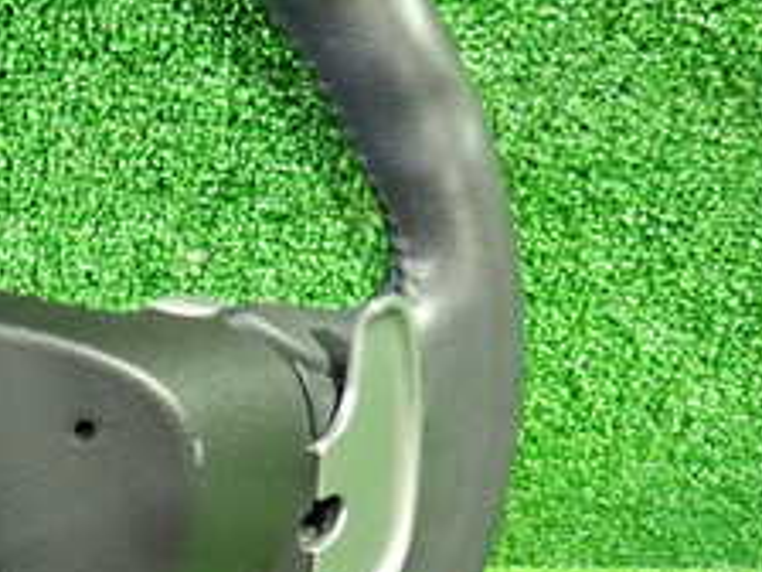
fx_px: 1475
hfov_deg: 25.6
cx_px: -184
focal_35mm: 67
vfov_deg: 21.9
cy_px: 354
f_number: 2
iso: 800
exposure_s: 1/15
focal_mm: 4.5
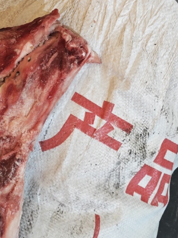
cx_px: 39
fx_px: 357
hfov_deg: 27.5
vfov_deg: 36.7
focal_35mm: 52
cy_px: 93
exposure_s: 1/50
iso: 500
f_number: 1.8
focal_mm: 5.43
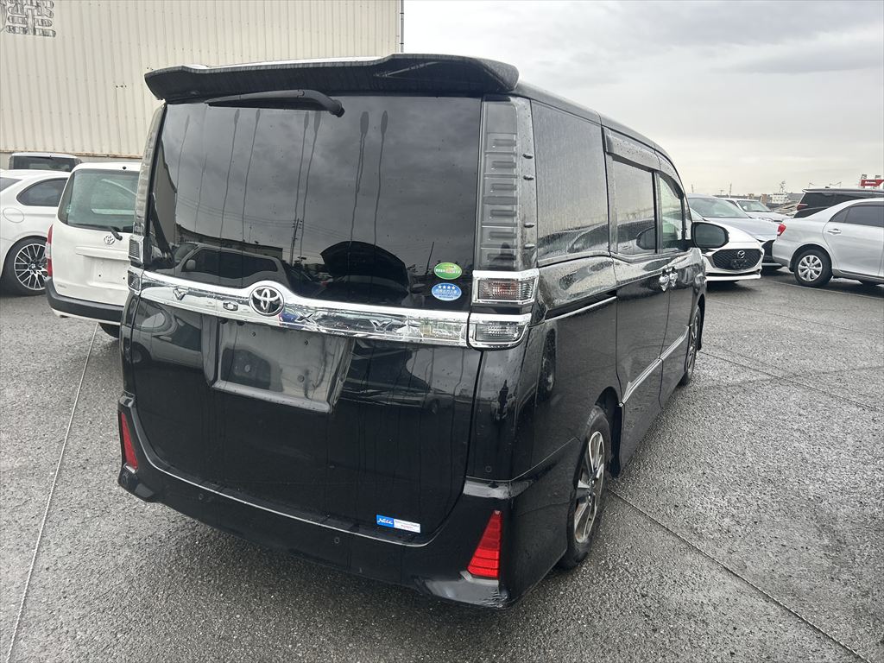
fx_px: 664
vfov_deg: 53.1
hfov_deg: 67.3
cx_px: 442
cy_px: 332
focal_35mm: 26
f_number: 1.5
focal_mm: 5.7
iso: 40
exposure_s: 1/173
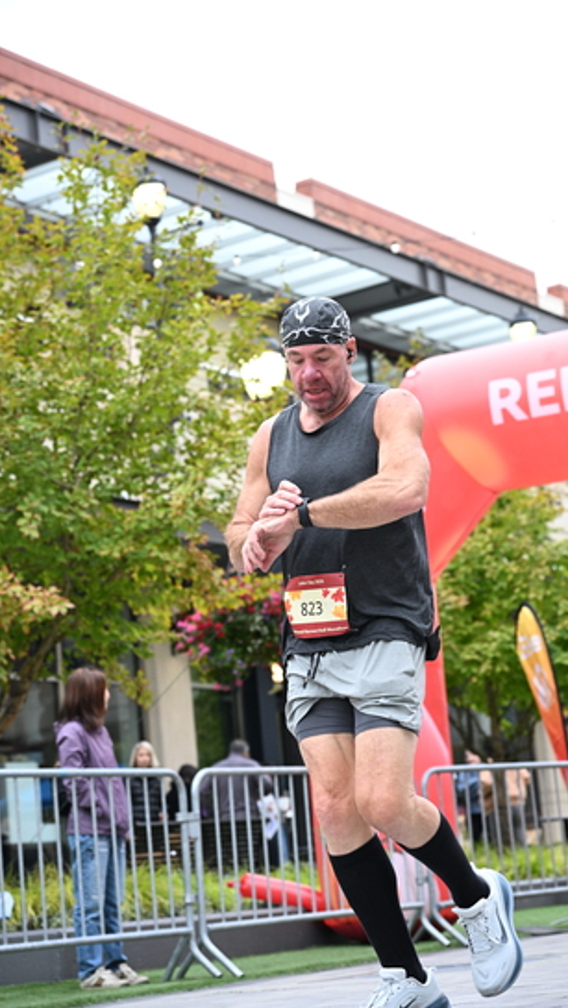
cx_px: 310
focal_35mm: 74
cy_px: 503
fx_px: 1979
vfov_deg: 28.6
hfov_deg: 16.3
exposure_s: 1/640
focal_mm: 70
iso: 2000
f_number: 4
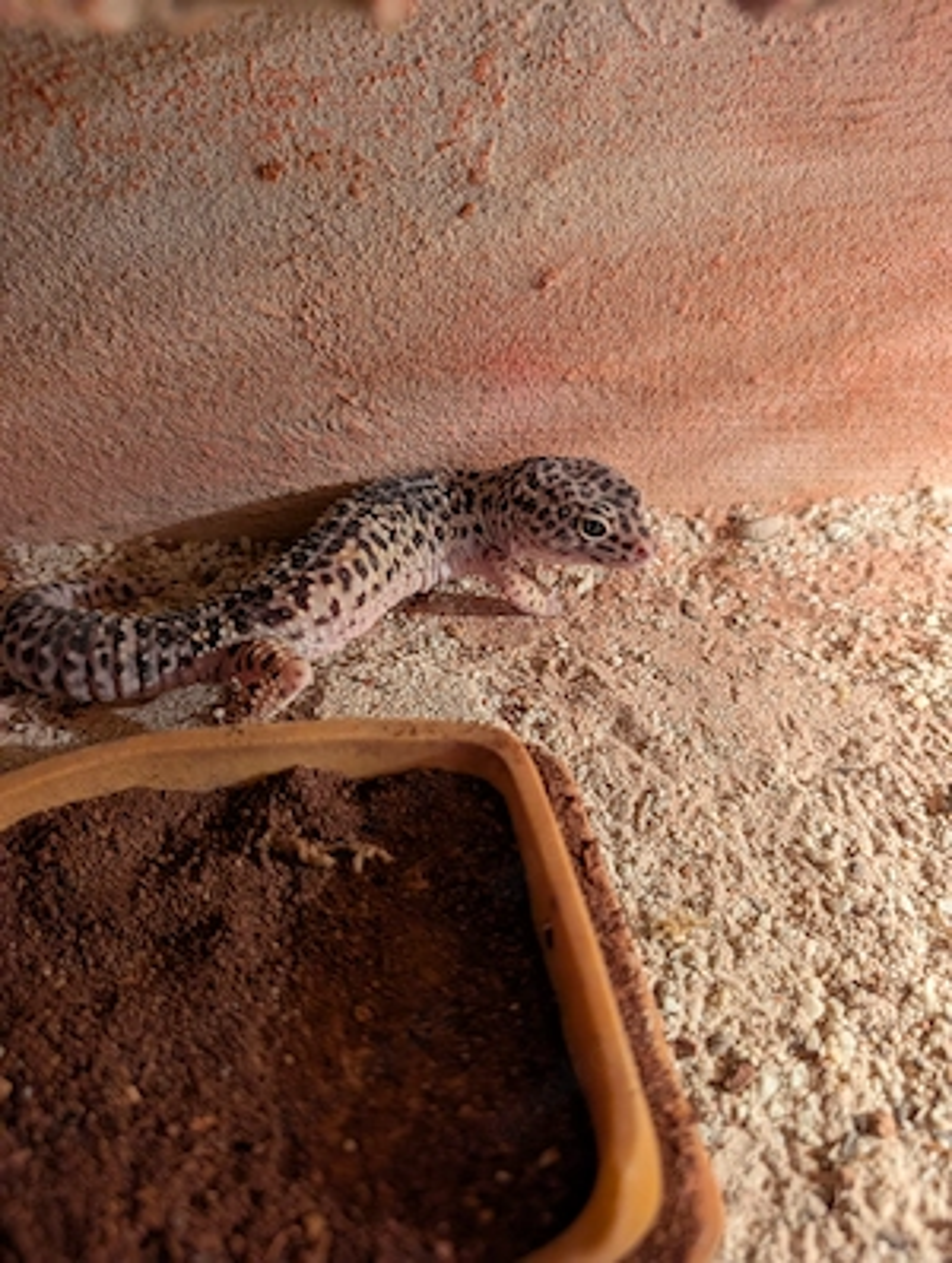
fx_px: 877
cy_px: 632
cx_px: 476
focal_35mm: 24
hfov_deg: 57.0
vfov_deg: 71.5
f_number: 1.68
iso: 634
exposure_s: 1/25
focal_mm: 6.9
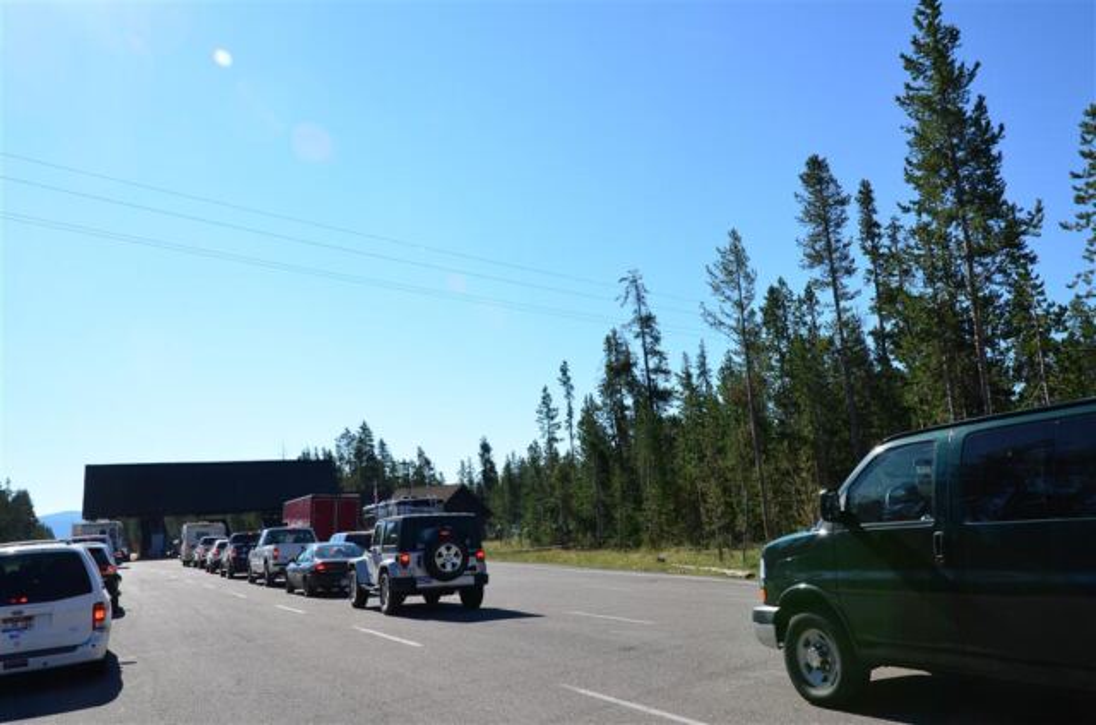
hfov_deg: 62.1
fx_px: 911
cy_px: 362
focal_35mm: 30
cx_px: 548
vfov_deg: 43.4
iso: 200
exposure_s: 1/400
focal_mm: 20
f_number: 10
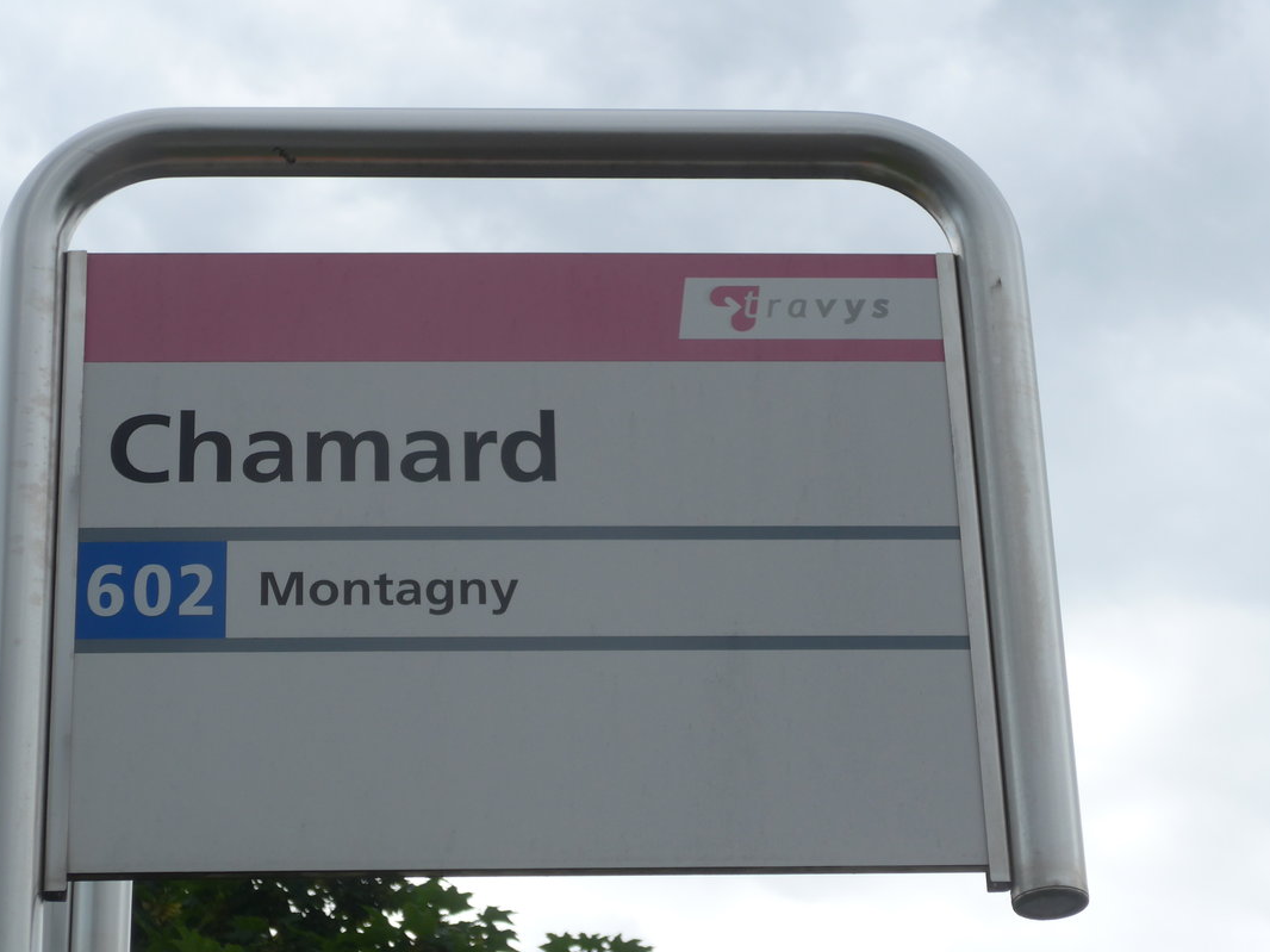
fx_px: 4255
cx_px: 592
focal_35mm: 116
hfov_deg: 17.0
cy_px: 516
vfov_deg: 12.8
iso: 80
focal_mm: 20.4
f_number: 4.8
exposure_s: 1/500
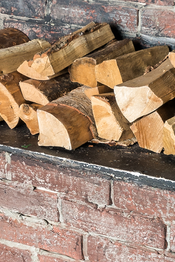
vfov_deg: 8.3
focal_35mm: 242
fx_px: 1763
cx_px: 138
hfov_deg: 5.7
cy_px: 407
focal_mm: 38
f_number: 14
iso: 200
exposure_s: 4
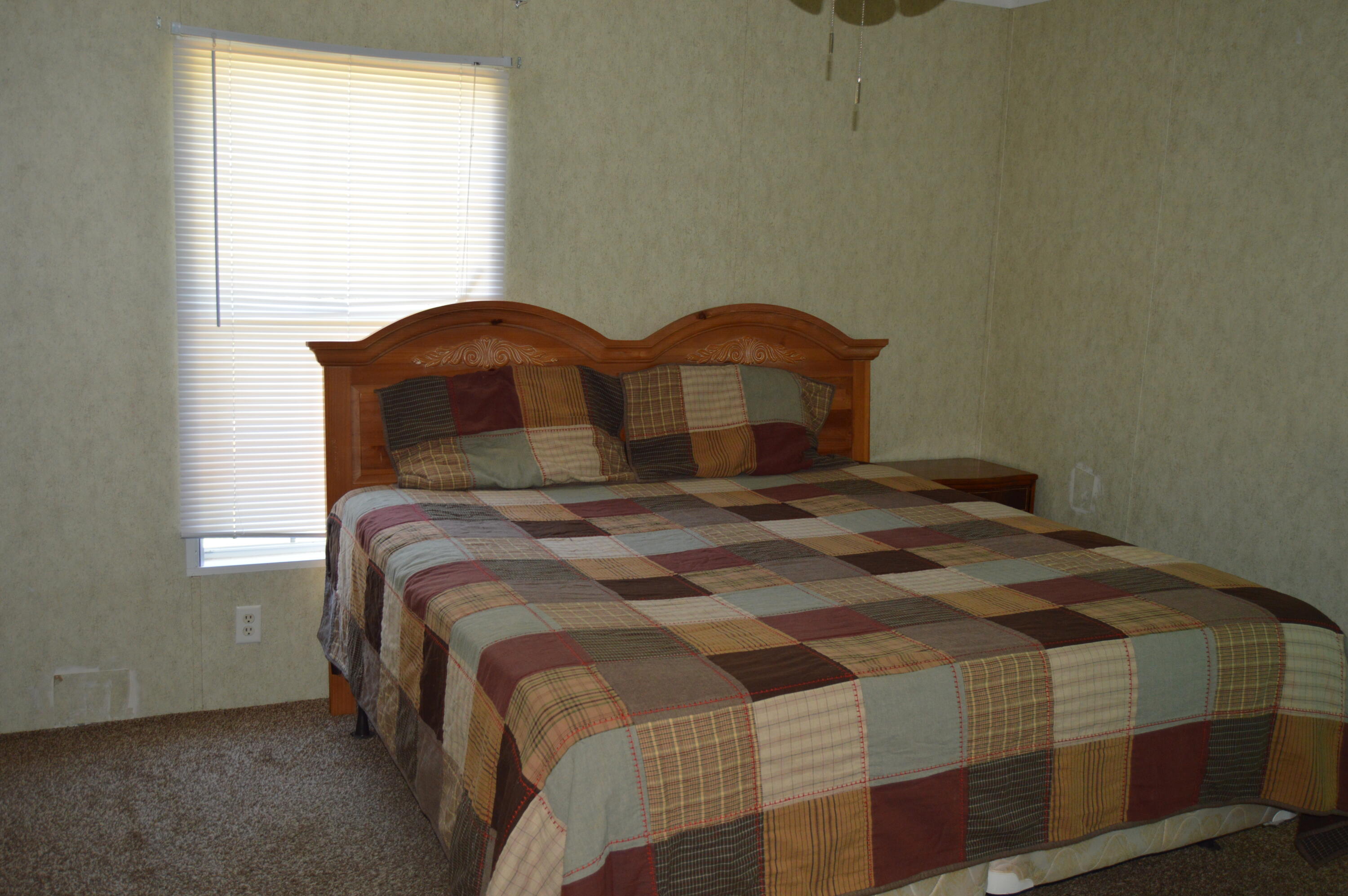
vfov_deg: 39.9
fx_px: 1234
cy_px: 448
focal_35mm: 33
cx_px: 674
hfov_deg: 57.3
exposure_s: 1/60
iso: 400
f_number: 4
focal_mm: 22
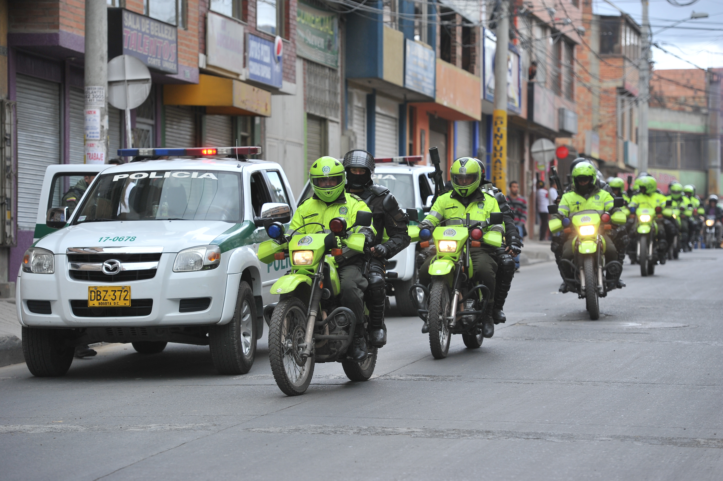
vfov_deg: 10.5
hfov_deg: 15.8
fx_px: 2609
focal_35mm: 130
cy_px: 240
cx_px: 362
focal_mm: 130
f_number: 4
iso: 500
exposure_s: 1/1250
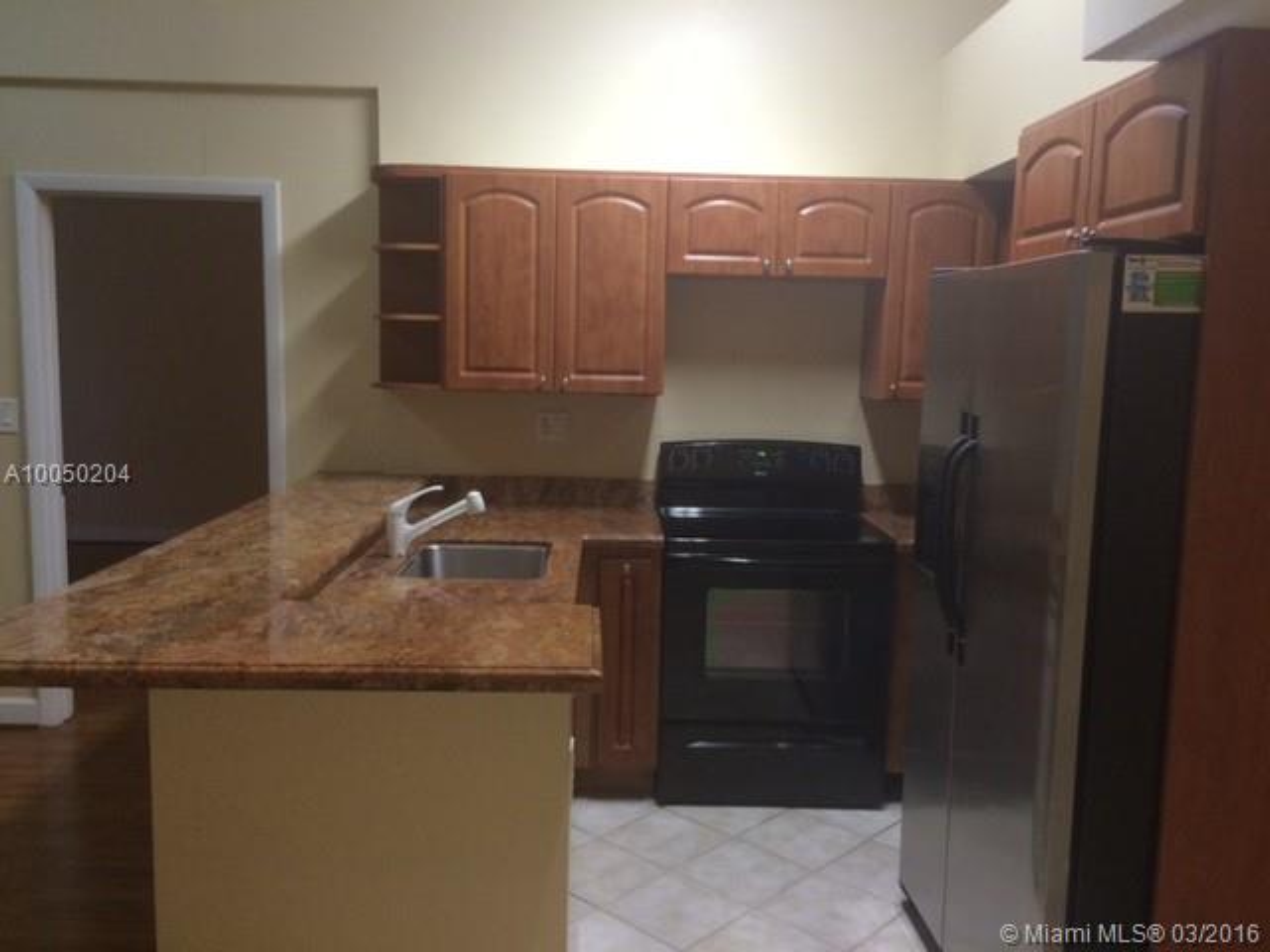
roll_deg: +0.5
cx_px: 635
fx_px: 1064
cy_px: 476
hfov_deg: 61.7
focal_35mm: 29
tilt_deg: -7.4
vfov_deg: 48.2
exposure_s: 1/30
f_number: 2.2
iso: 160
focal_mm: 4.15
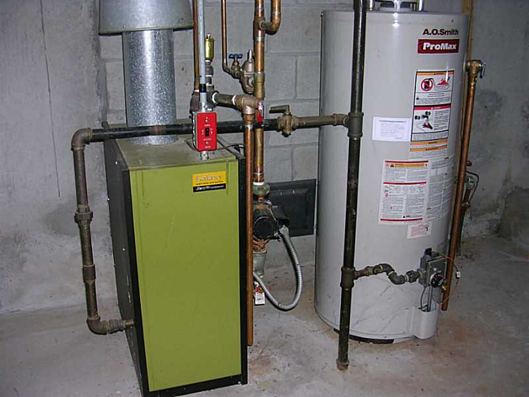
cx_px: 264
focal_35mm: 38
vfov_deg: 37.7
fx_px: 581
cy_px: 198
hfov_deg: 49.0
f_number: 2.8
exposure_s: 1/60.1
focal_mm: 5.8
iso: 60
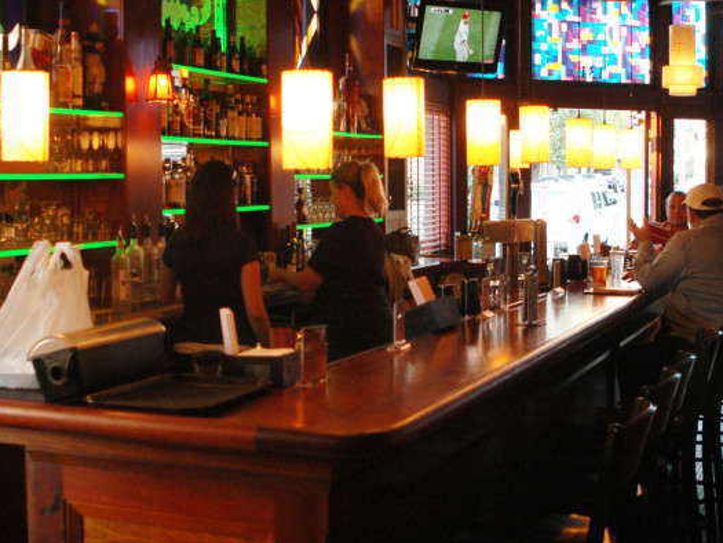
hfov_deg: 35.5
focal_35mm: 54
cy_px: 240
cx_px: 365
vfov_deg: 27.0
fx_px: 1128
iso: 400
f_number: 4
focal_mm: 24
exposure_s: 1/40
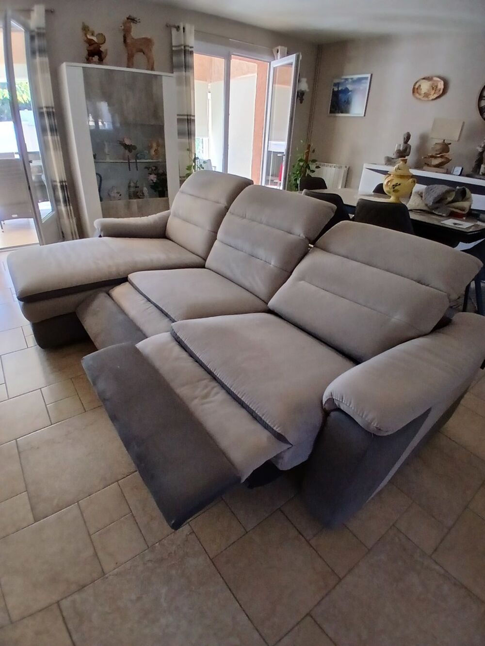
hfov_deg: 74.7
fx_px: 318
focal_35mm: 17
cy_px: 323
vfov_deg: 91.0
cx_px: 242
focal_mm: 1.4
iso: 160
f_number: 2.2
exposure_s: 1/33.3
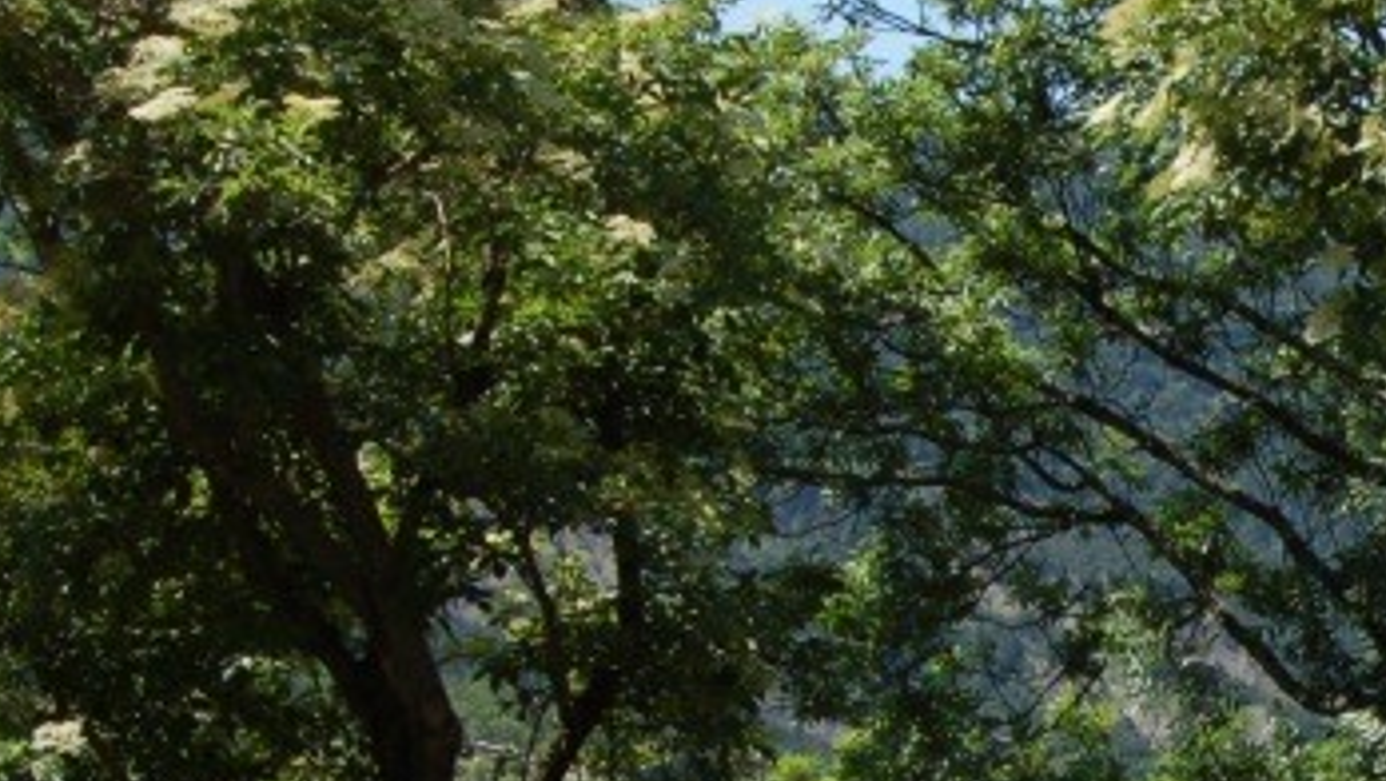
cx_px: 1784
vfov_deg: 10.0
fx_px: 4411
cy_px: 759
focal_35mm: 120
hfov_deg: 16.9
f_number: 14
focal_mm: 26
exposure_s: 1/200
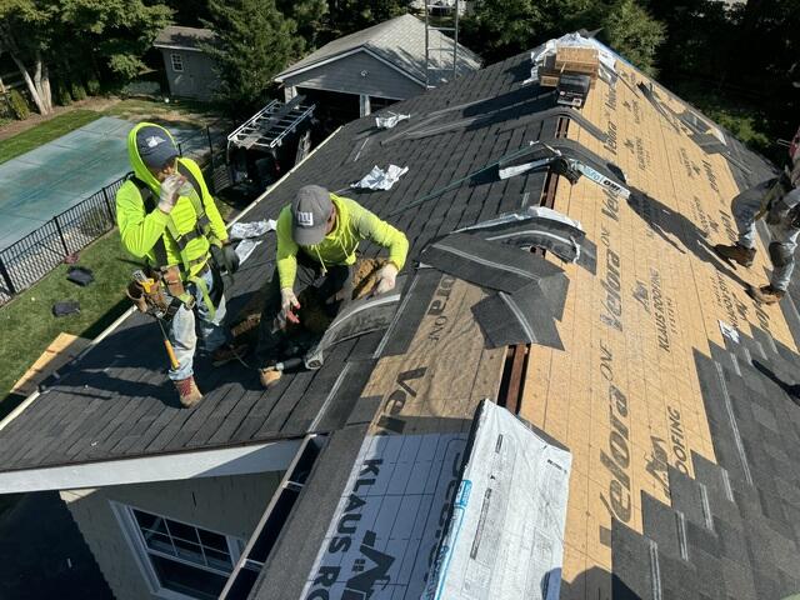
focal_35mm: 24
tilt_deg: -36.2
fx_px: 555
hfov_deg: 71.6
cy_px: 300
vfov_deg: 56.8
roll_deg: -1.8
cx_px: 400
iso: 80
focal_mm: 6.76
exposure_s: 1/4049
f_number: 1.78
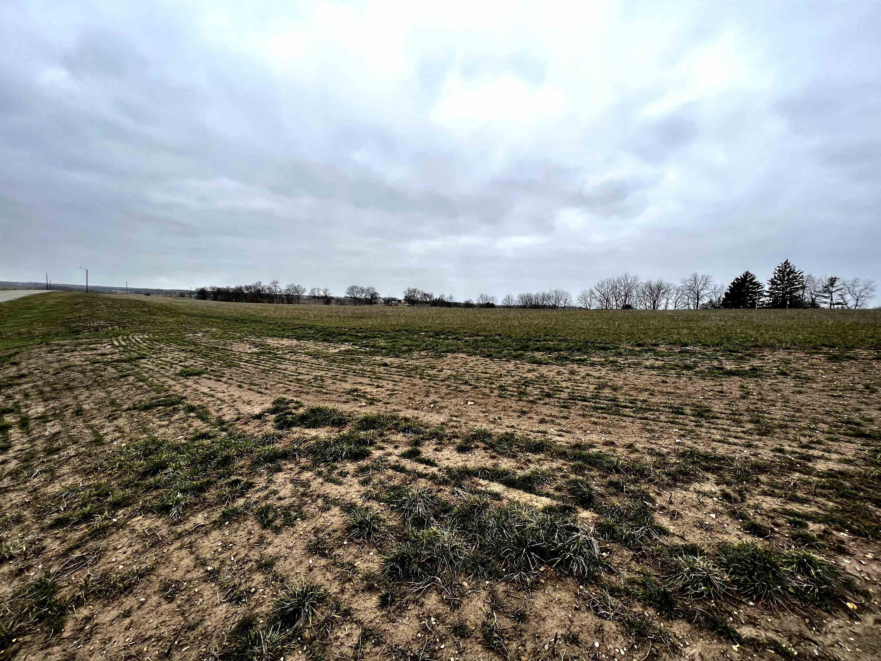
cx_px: 440
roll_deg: -2.6
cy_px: 330
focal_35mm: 13
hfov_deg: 106.2
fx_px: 331
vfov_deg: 89.9
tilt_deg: -5.1
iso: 32
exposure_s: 1/690
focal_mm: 1.57
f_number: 1.8
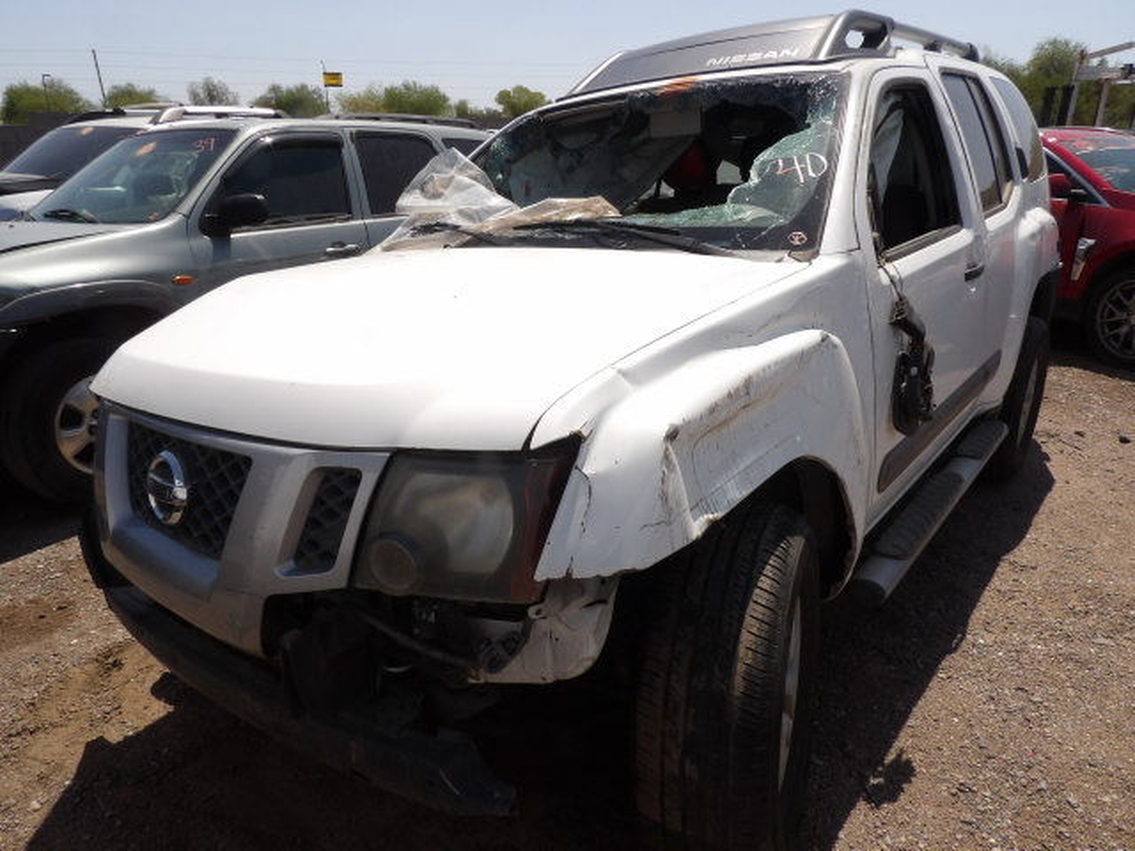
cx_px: 568
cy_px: 426
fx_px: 787
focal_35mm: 24
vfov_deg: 56.8
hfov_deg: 71.6
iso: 100
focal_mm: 4.3
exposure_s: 1/685
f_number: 5.6
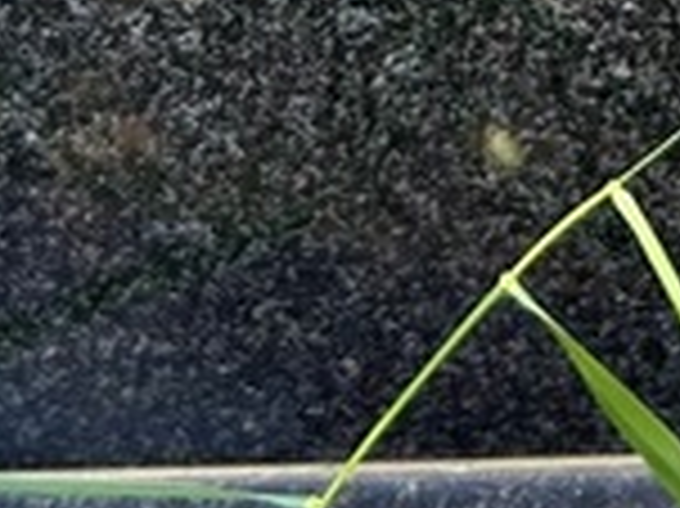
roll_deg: +2.5
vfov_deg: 9.6
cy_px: -661
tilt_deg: -37.1
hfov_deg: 14.3
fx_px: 2709
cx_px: 410
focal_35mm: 138
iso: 50
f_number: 1.5
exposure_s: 1/121
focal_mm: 5.7
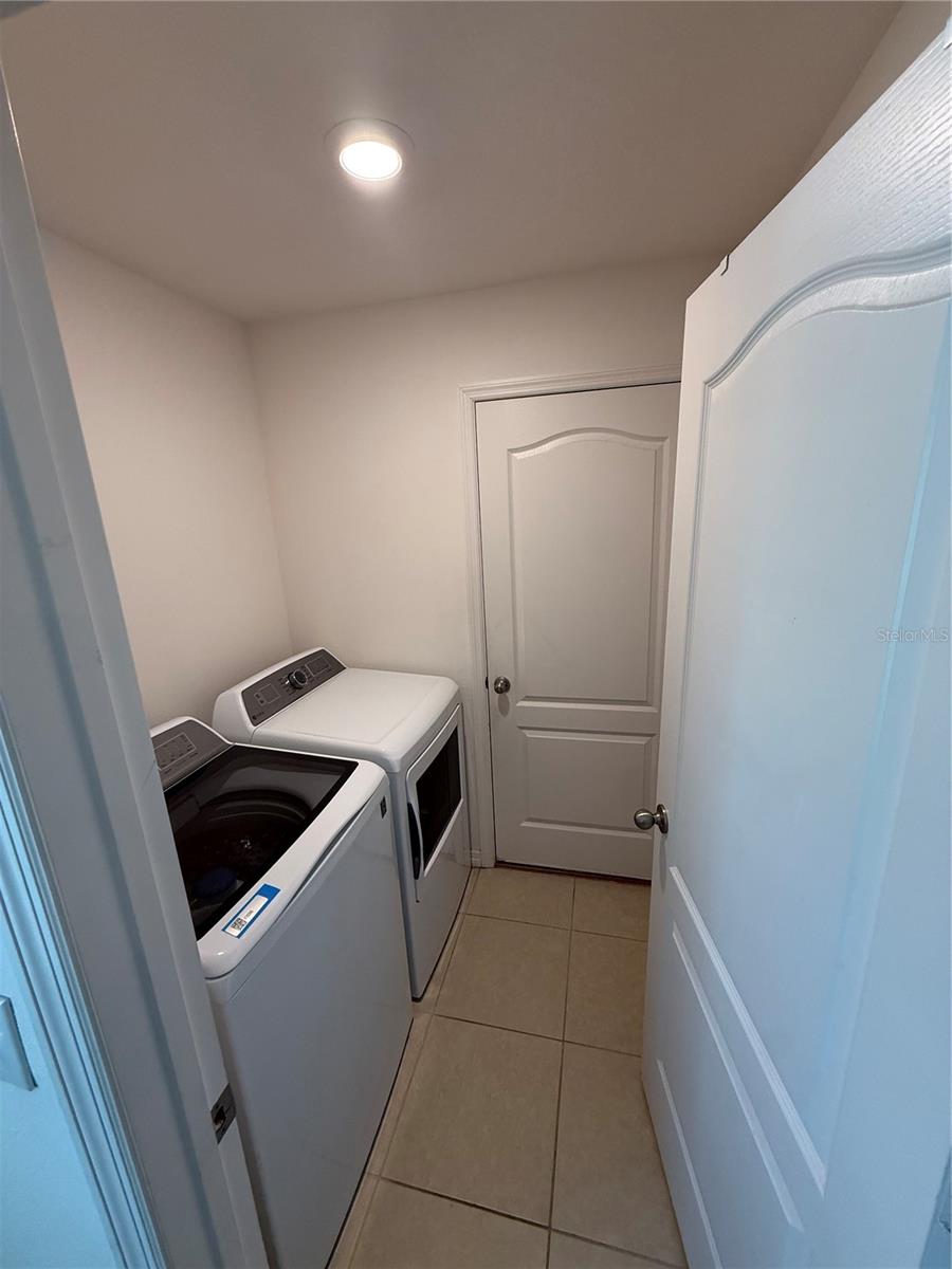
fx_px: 513
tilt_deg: -13.3
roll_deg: +1.4
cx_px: 476
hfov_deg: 85.7
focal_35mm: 14
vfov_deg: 102.1
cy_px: 634
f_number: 2.2
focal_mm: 2.22
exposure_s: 1/120
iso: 250
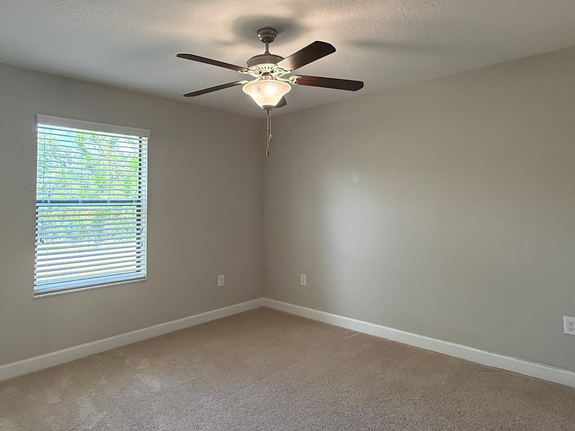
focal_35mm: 23
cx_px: 280
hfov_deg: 73.9
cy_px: 183
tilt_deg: +3.6
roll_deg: +0.0
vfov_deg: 58.6
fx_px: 382
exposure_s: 1/120
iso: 250
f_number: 2.2
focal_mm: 2.22
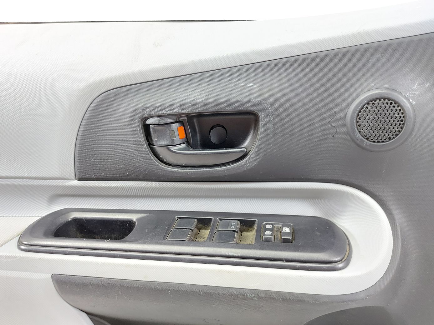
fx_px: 301
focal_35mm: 24
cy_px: 162
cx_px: 217
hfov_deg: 71.6
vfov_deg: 56.8
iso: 250
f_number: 1.8
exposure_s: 1/25
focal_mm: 5.23
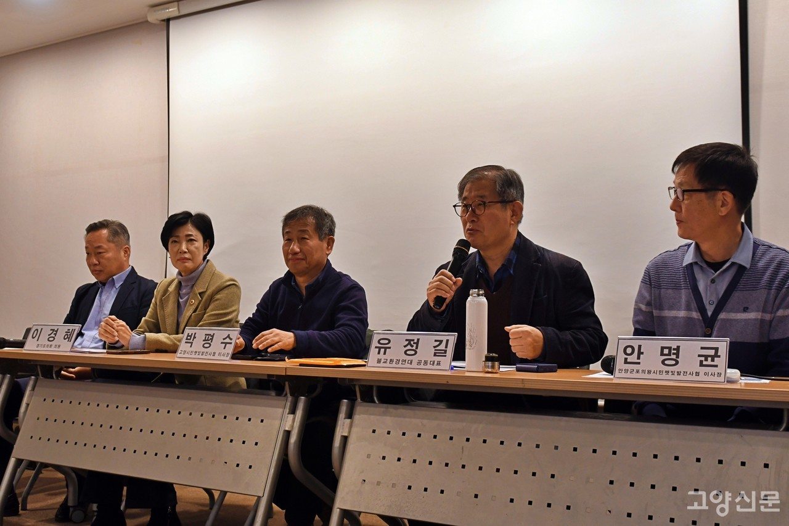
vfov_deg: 36.9
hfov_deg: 53.1
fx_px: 789
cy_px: 263
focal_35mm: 36
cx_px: 394
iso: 1000
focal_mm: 24
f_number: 2.8
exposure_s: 1/250
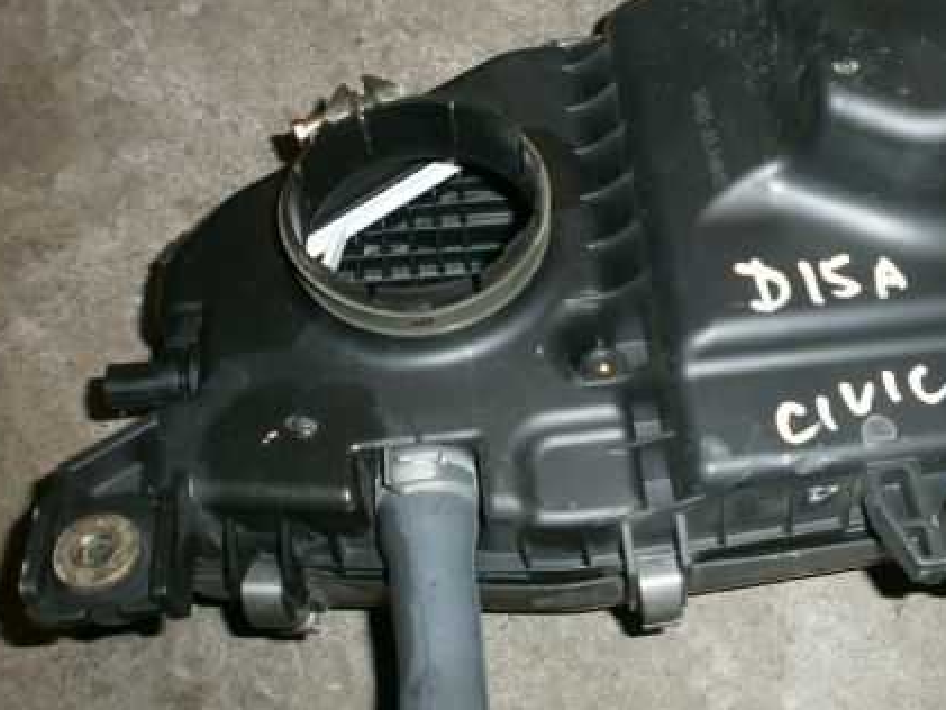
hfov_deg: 44.9
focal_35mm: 41
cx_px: 652
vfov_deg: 35.1
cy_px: 317
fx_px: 1121
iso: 125
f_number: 2.9
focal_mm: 4.8
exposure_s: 1/30
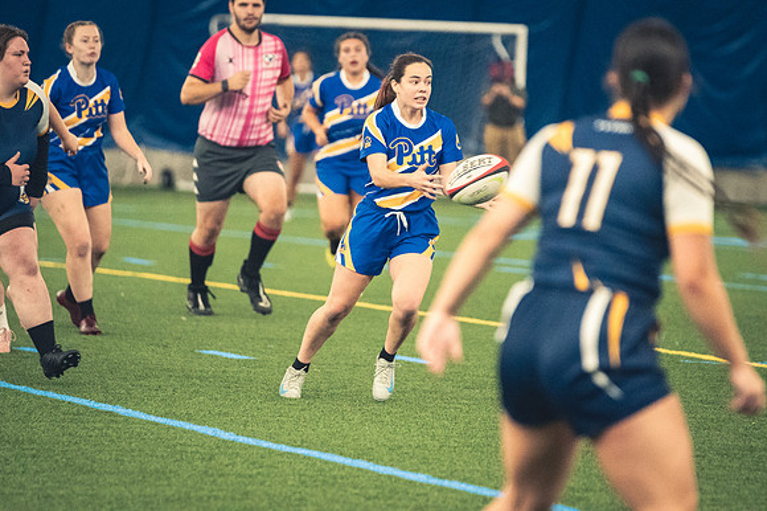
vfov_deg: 4.6
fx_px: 6388
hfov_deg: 6.9
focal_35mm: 300
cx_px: 384
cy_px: 256
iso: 12800
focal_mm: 200
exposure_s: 1/500
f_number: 2.8
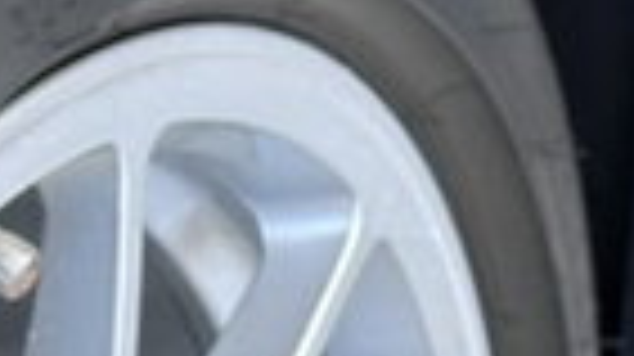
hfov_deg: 5.5
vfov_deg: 3.2
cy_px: 608
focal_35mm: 381
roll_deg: -1.7
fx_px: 6399
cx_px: -751
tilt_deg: -25.0
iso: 64
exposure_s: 1/129
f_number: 1.78
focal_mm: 6.86
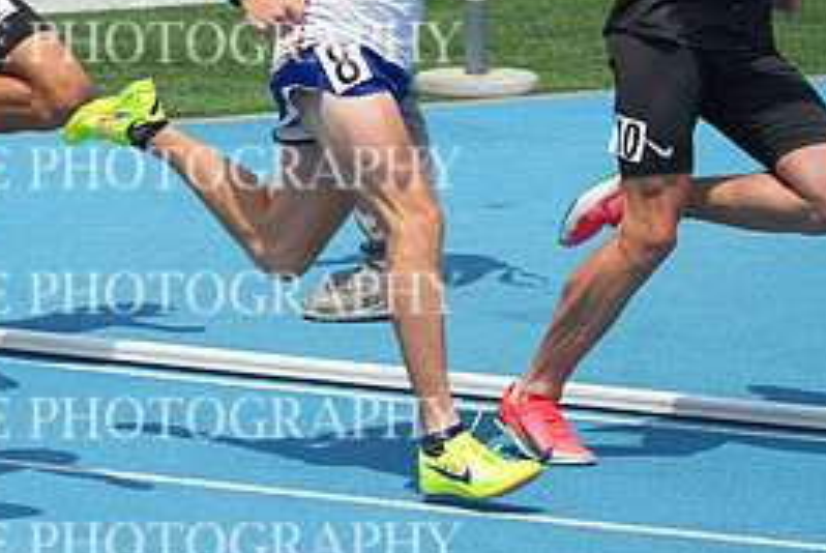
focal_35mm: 218
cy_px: -20
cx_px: 12
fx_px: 5007
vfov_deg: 6.3
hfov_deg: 9.4
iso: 400
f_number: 5.6
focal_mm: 100
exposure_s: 1/3200
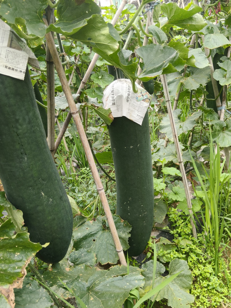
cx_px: 116
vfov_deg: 65.3
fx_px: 240
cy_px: 154
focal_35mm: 27
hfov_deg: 51.3
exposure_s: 1/395
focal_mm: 3.98
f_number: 1.8
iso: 50
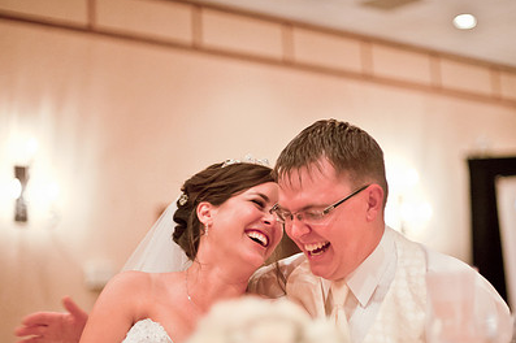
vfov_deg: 18.6
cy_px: 201
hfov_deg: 27.7
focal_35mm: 73
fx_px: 1045
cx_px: 304
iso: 3200
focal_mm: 50
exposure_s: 1/60
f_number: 1.4
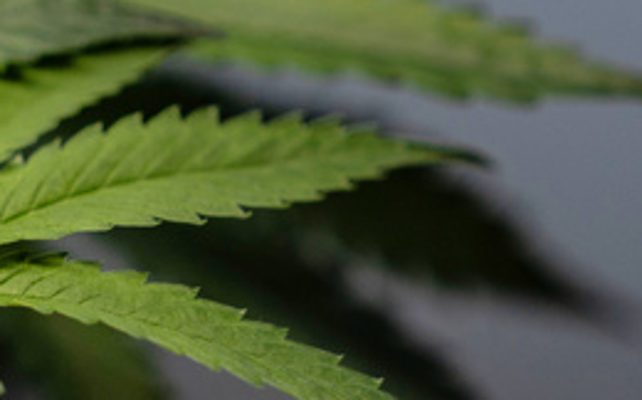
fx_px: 4912
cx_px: -160
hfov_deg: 7.4
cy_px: 353
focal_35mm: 281
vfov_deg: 4.7
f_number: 2.8
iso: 250
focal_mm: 70
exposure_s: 1/640
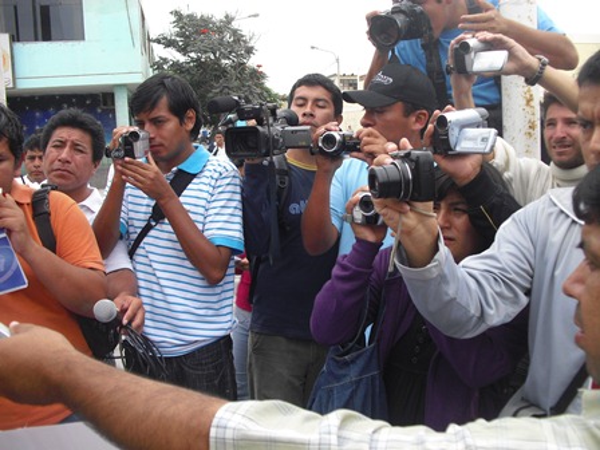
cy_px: 225
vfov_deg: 39.7
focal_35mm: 36
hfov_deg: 51.4
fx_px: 624
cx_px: 300
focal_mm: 6.3
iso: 100
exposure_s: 1/60
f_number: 7.8
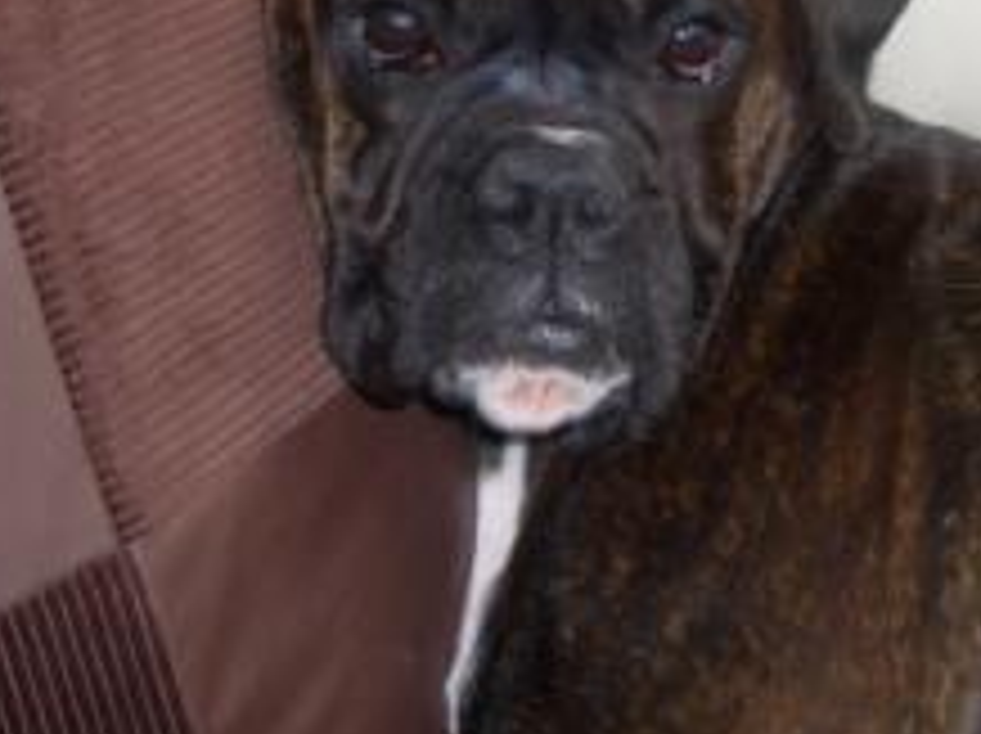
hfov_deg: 27.1
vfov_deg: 20.2
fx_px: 2038
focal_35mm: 72
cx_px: 513
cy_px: 158
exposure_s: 1/60
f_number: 2.6
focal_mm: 5.8
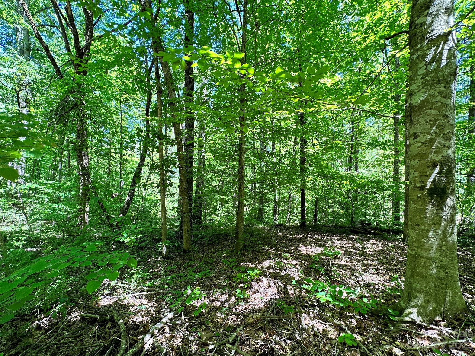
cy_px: 178
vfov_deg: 85.7
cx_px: 238
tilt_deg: +1.2
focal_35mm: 14
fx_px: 192
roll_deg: -1.1
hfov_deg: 102.1
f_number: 2.2
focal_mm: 2.22
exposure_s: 1/99
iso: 64
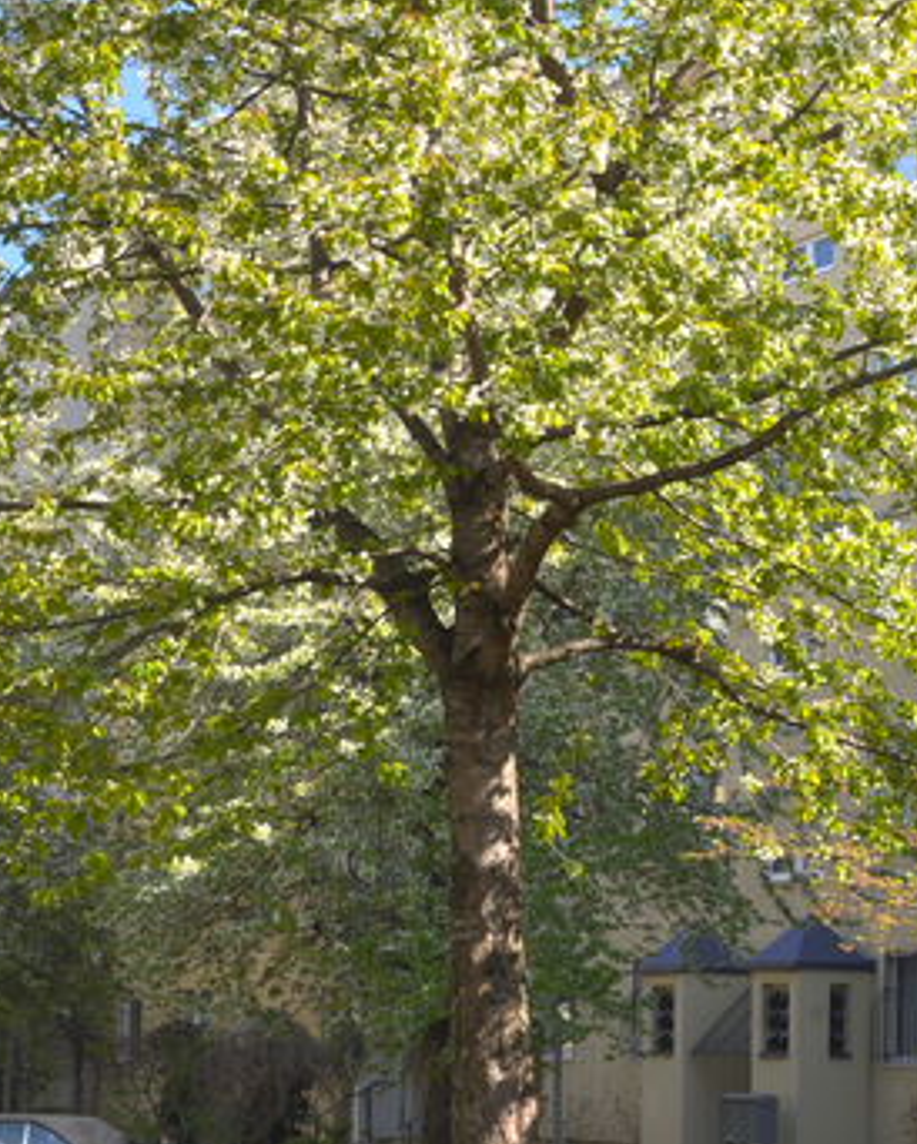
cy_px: 410
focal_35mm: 87
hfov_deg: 17.0
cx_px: 1071
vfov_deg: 21.9
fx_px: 2949
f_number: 13
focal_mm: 31
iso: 200
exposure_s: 1/400
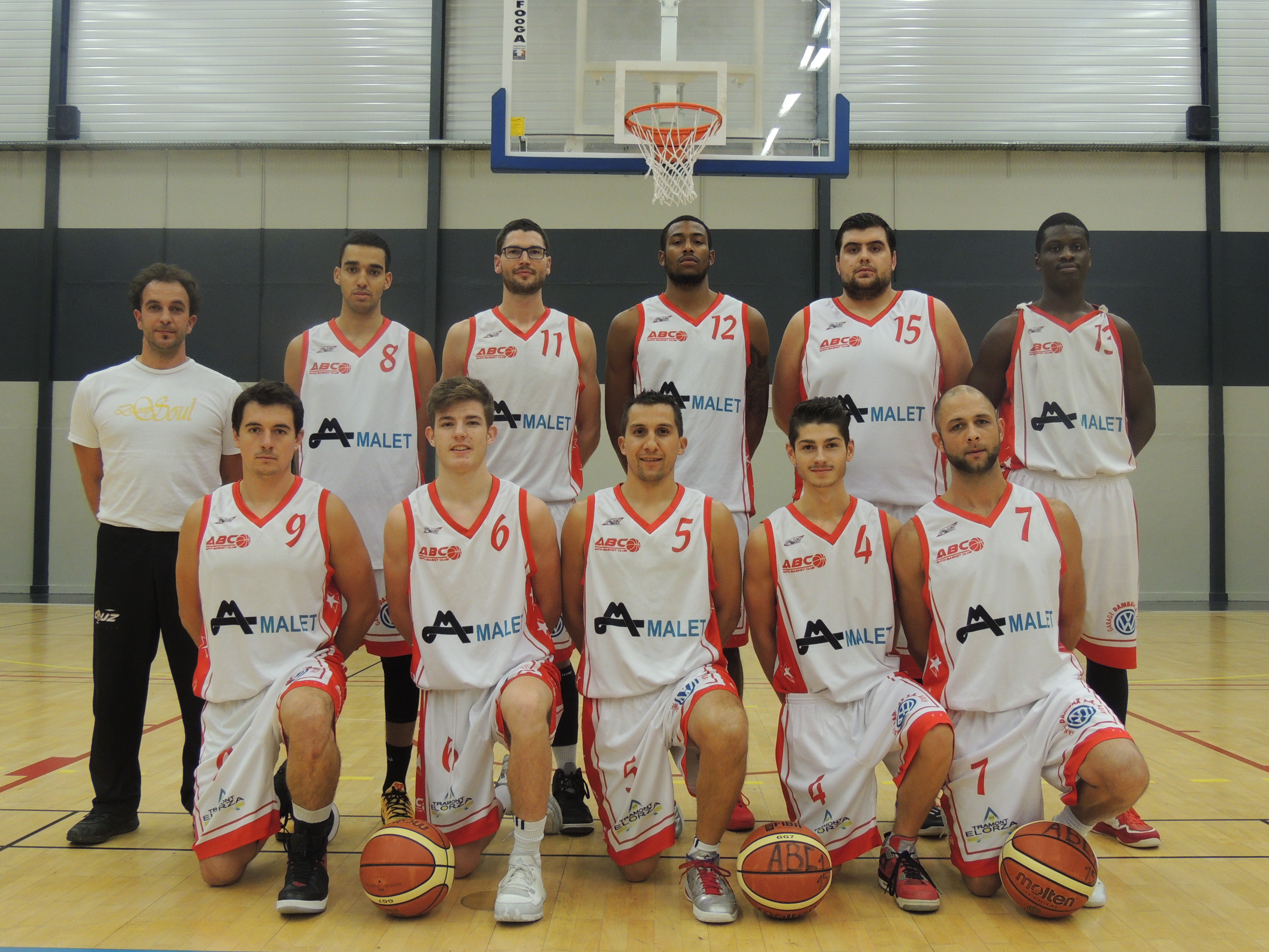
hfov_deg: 52.6
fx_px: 1283
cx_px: 634
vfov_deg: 40.7
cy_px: 476
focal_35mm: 35
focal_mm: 6.2
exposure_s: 1/50
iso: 280
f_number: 3.3
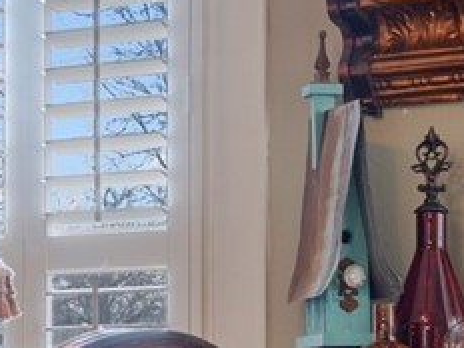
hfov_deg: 14.1
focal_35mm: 135
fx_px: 1810
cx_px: -106
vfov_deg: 10.9
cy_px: 361
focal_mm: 16
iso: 160
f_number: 8
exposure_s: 1/1.25
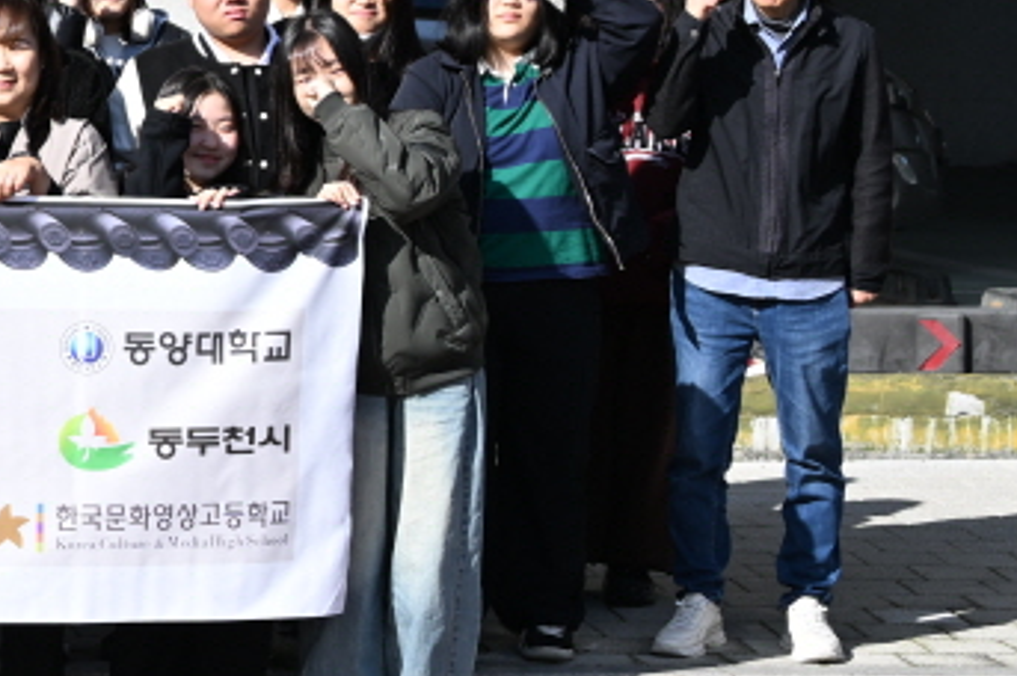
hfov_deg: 10.0
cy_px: 252
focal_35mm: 197
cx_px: -670
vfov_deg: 7.0
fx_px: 5560
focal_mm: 45
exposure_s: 1/250
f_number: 5.6
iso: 64
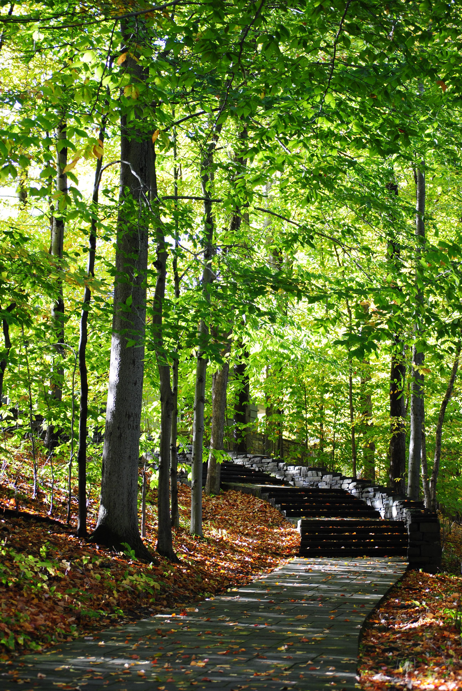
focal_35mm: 82
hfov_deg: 16.6
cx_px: 231
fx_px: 1583
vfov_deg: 24.6
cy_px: 346
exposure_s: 1/60
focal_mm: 55
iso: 200
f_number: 4
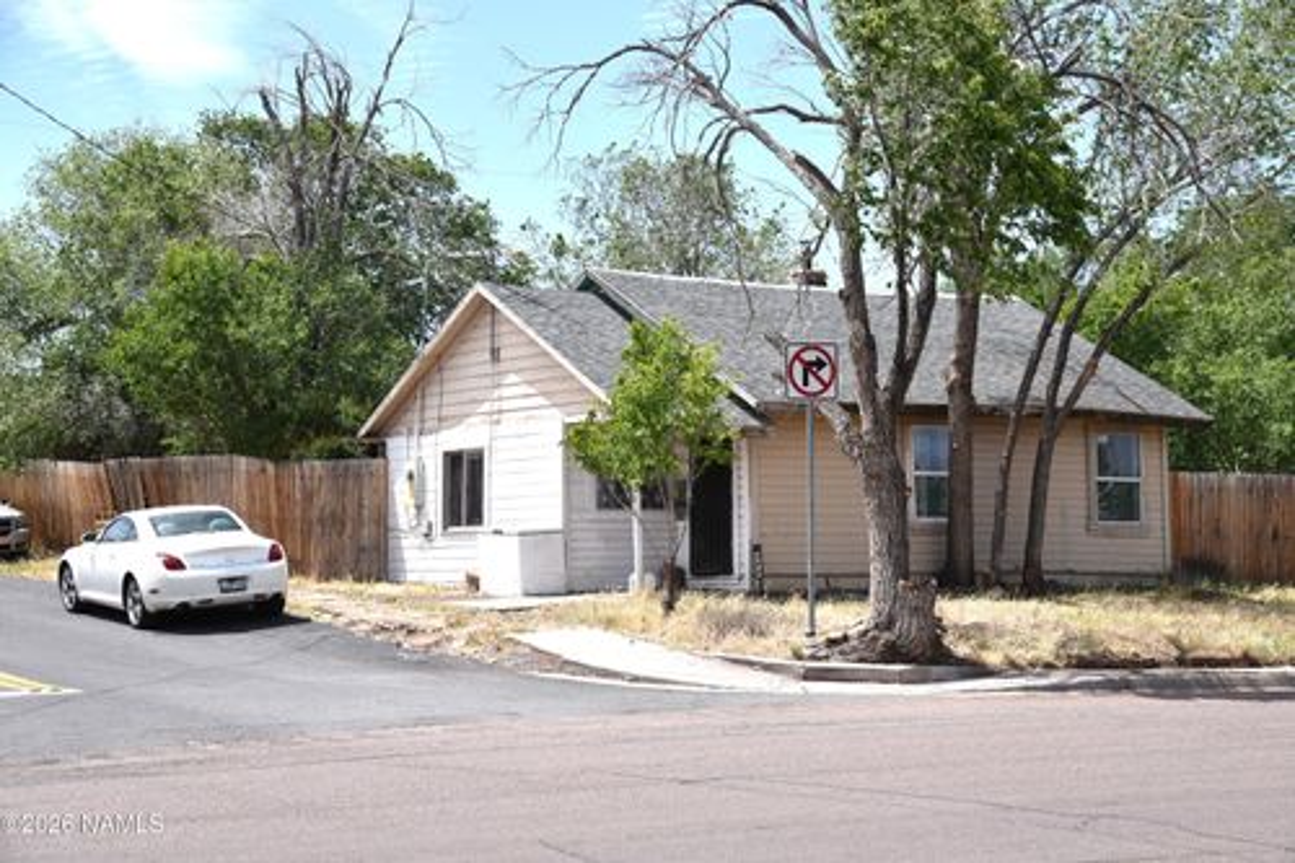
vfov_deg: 20.0
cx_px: 648
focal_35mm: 68
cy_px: 432
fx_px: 2445
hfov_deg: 29.7
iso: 200
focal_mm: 68
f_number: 9
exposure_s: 1/320
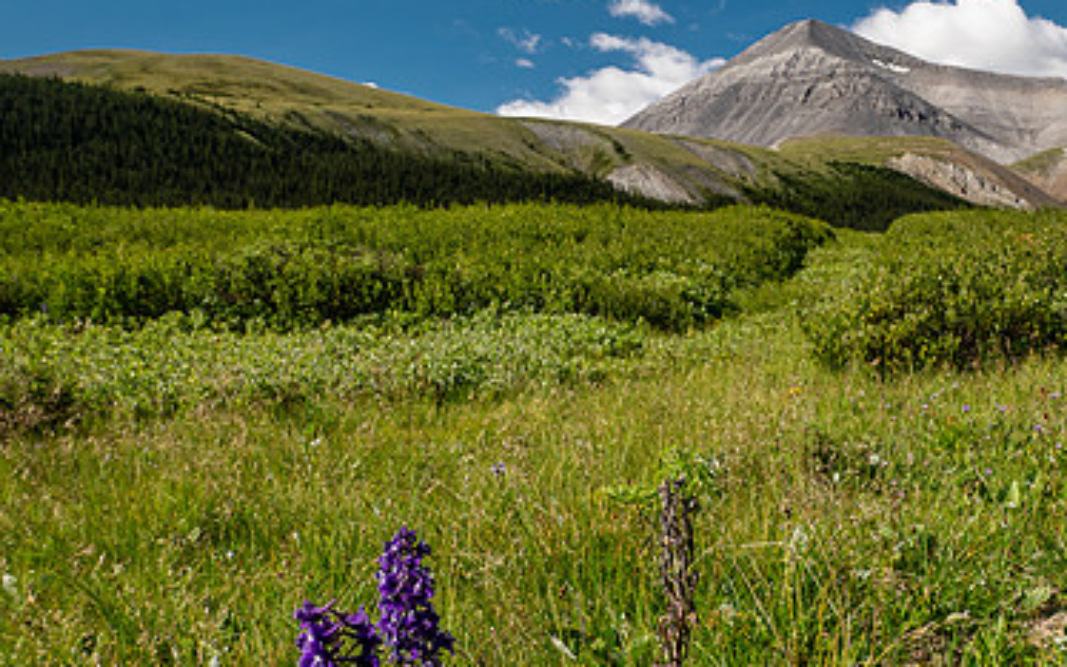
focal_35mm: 46
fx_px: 1338
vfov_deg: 28.0
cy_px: 400
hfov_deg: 42.9
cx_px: 710
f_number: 8
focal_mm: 14
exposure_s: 1/100
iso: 200
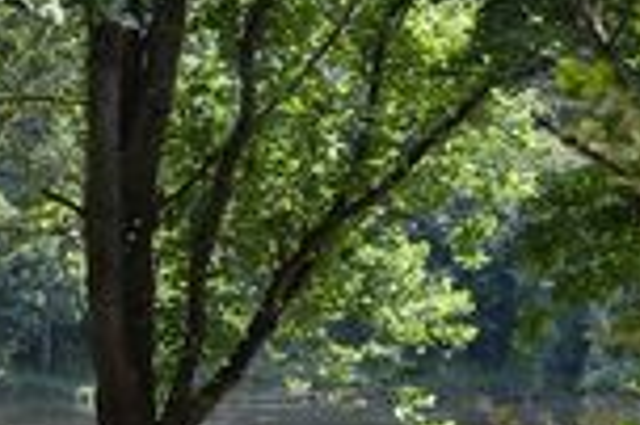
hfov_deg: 15.7
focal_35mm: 128
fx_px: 2273
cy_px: 412
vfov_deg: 10.6
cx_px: -13
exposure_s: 1/125
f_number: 5.6
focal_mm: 26
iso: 110
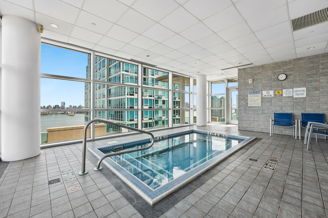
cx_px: 164
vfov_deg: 81.2
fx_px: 128
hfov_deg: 104.3
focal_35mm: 14
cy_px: 109
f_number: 8
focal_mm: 14
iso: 200
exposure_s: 1/250
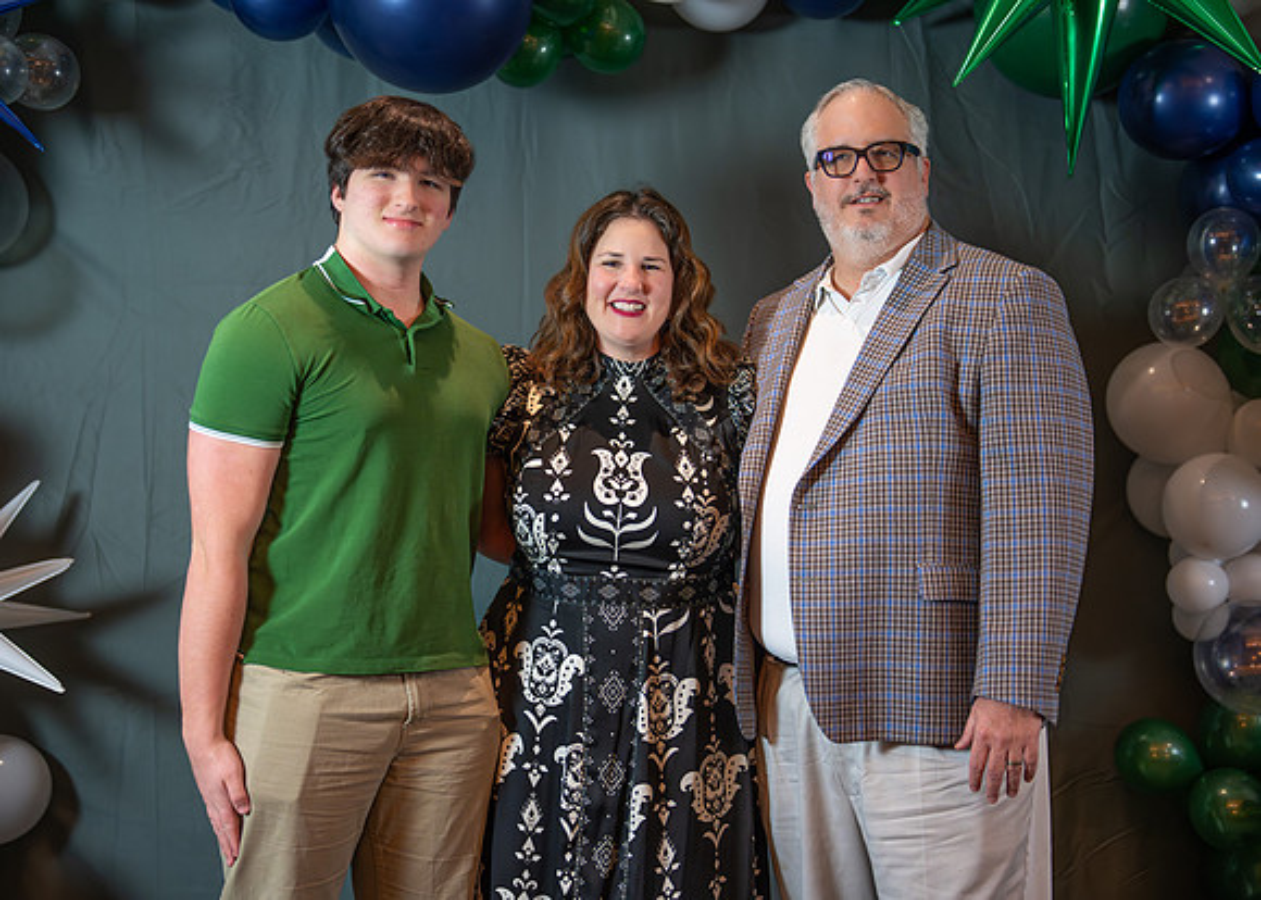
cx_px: 639
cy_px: 447
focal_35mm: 54
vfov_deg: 26.0
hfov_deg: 35.8
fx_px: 1951
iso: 1000
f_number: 1.2
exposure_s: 1/400
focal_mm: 50
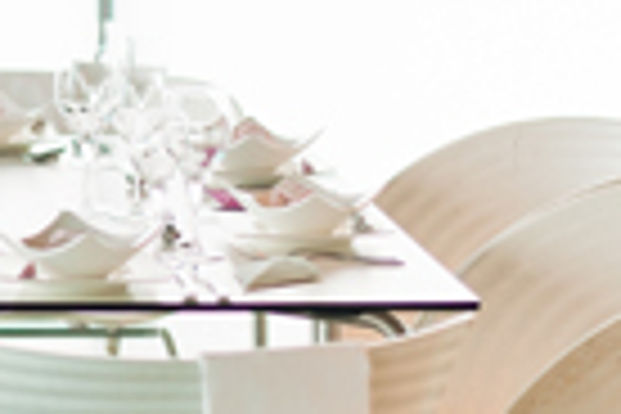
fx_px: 3760
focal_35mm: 218
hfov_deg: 9.3
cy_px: 29
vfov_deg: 6.3
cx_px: -216
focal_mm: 50
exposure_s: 1/400
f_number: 2
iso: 200
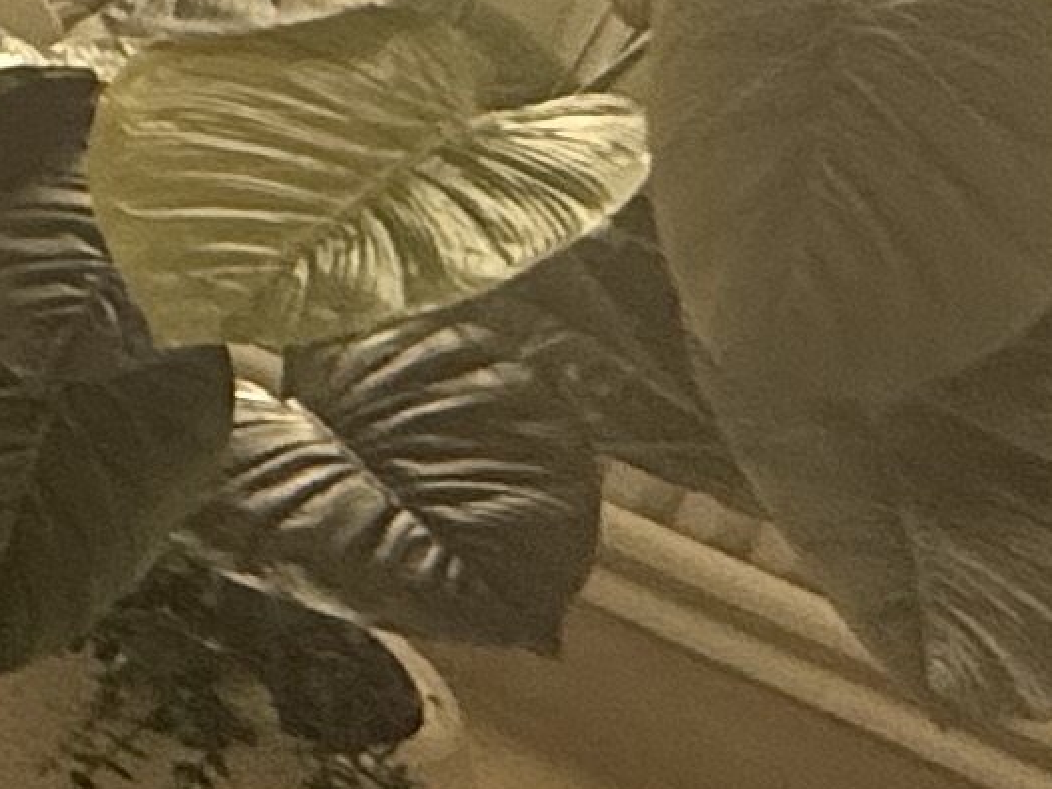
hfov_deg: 11.0
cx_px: -2174
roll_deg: -3.4
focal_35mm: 107
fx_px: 3252
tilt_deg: -20.4
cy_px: -731
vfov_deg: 12.4
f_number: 2.2
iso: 160
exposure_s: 1/100
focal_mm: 2.22
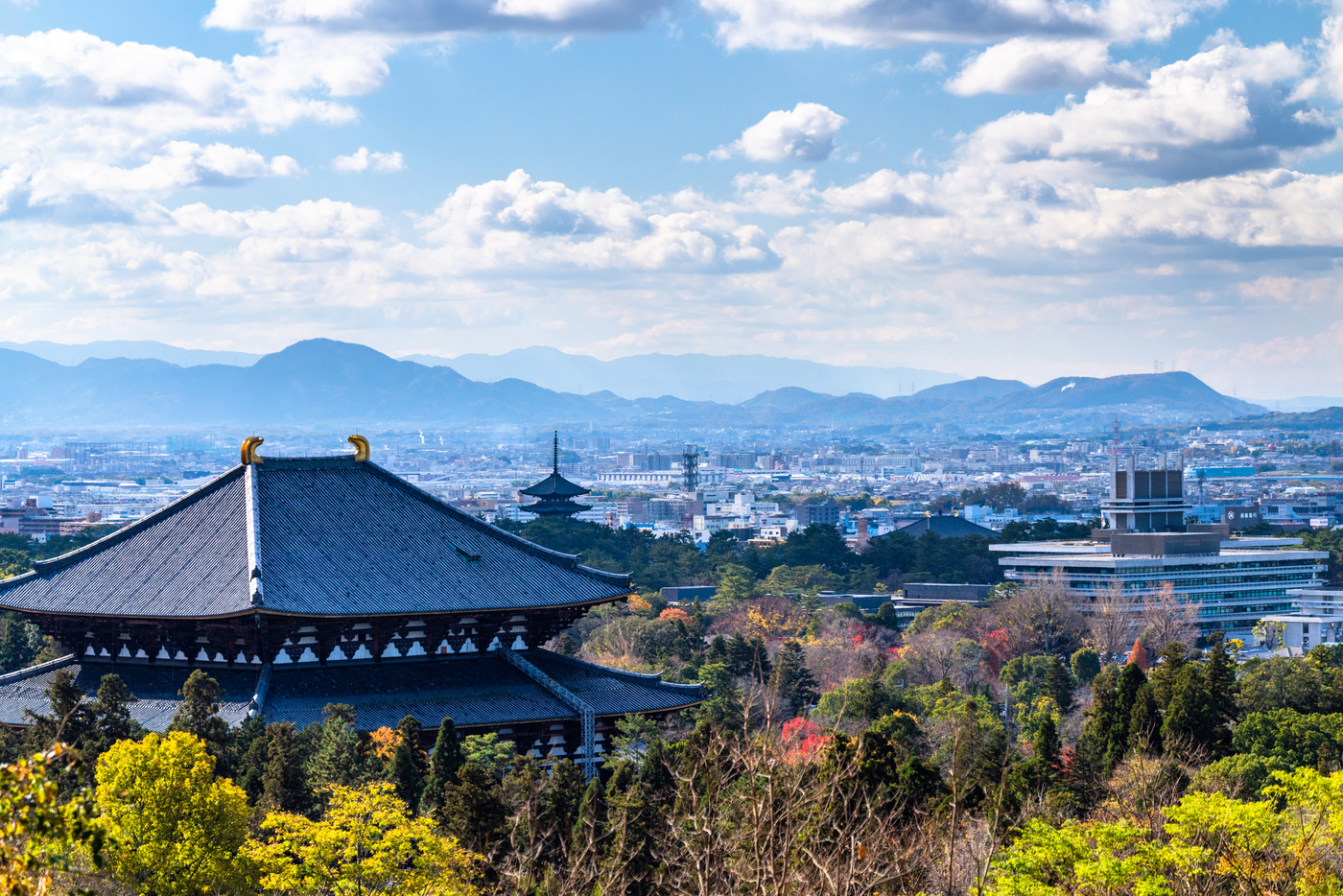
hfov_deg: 16.4
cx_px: 672
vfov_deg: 11.0
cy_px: 448
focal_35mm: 125
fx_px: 4664
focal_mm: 125
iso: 320
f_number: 7.1
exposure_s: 1/1000
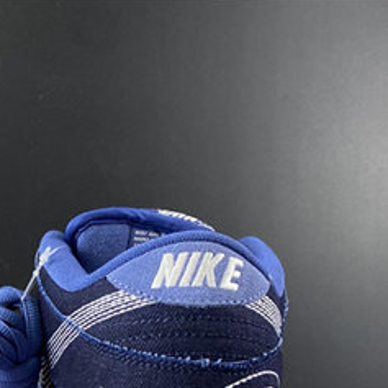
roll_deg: -0.4
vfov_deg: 23.8
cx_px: -120
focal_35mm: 68
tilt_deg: -2.5
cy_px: 425
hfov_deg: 22.6
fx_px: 862
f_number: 1.8
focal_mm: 4.25
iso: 125
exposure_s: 1/50
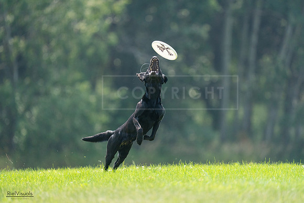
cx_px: 152
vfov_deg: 2.8
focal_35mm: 500
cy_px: 102
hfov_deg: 4.1
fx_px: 4223
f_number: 6.3
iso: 3200
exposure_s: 1/4000
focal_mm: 500
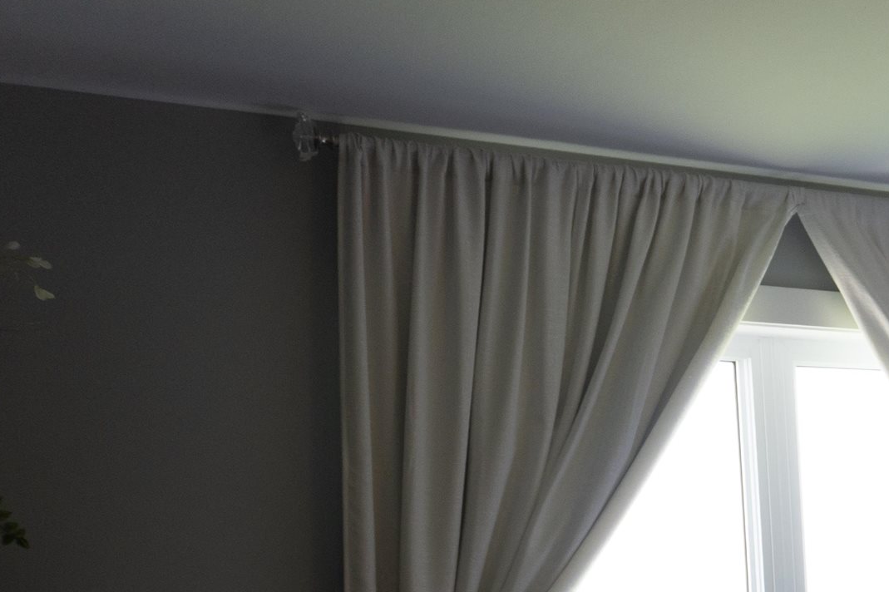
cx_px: 1071
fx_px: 1703
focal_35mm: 69
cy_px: 845
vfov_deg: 17.9
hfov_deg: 26.1
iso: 320
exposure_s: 1/60
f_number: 4
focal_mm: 16
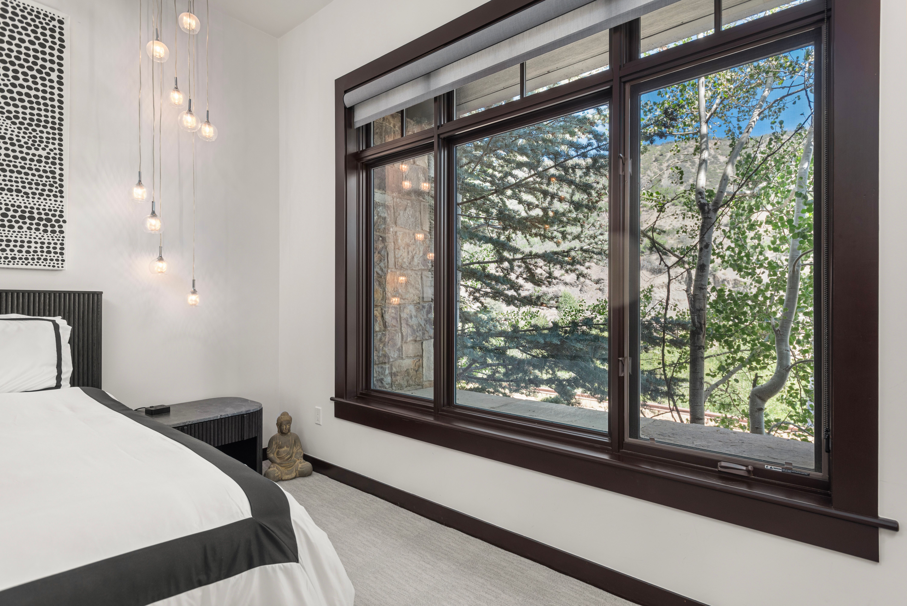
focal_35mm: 19
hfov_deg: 86.9
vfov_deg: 64.6
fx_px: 479
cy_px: 303
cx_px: 454
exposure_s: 1/2.5
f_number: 7.1
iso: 320
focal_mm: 19
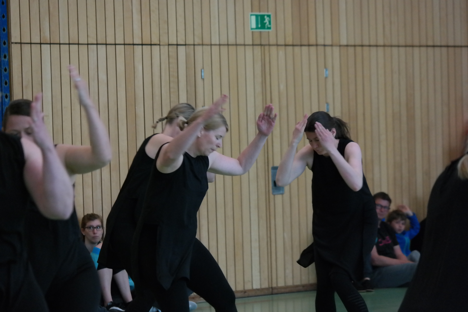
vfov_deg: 6.9
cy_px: 156
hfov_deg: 10.3
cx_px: 234
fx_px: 2599
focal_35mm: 200
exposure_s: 1/160
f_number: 5
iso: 3200
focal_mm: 130
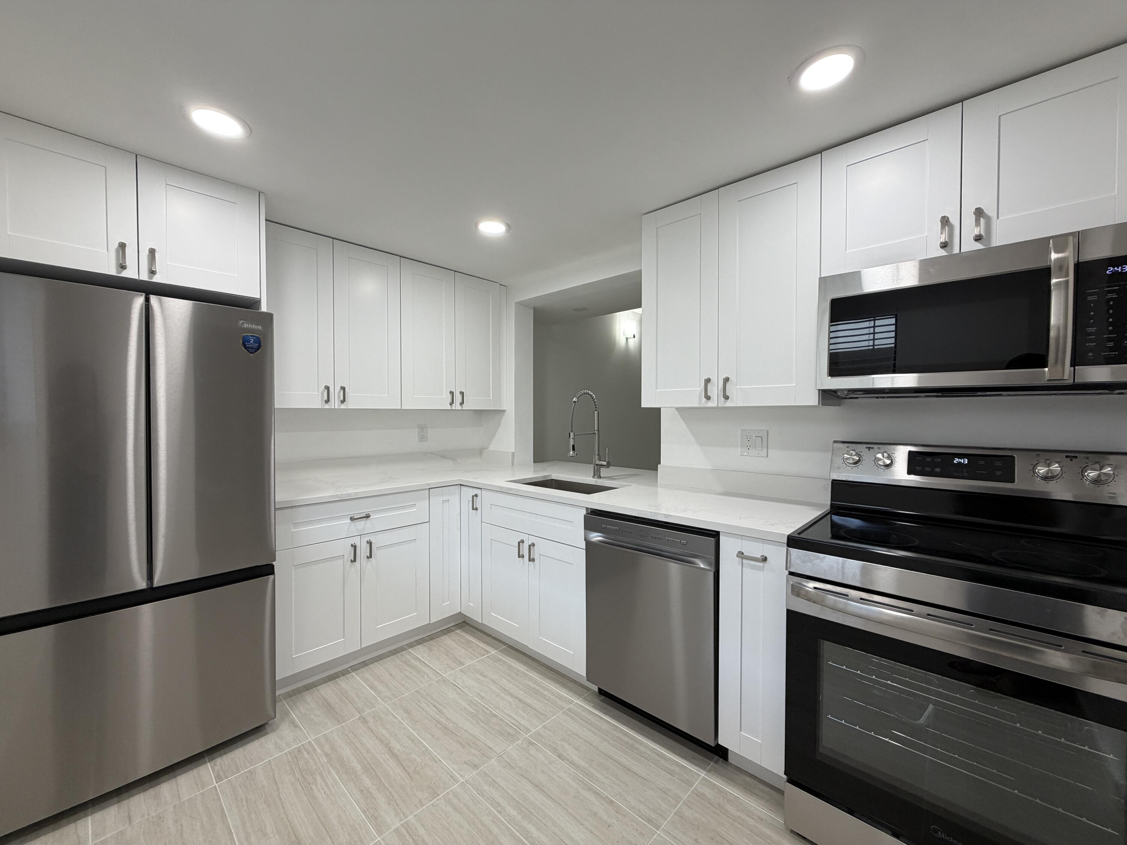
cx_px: 564
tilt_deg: -1.5
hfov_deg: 102.1
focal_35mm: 14
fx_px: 456
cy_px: 422
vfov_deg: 85.7
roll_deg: +0.6
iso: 125
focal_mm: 2.22
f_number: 2.2
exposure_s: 1/120
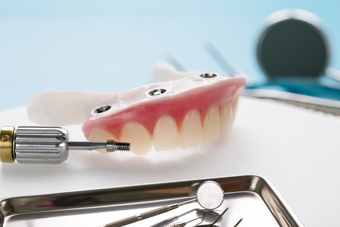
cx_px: 171
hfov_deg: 36.2
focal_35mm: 55
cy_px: 113
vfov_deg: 24.6
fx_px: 519
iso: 200
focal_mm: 35.8
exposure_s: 1/5
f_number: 5.6
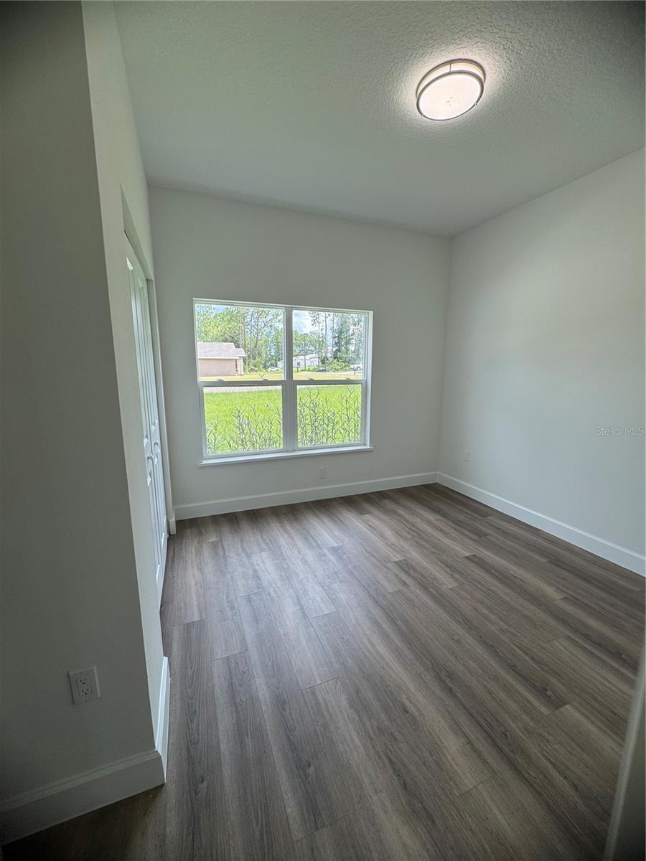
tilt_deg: -10.1
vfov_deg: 102.1
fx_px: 348
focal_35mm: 14
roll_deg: +0.6
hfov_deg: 85.7
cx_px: 323
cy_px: 430
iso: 40
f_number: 2.2
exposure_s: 1/181
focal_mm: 2.22
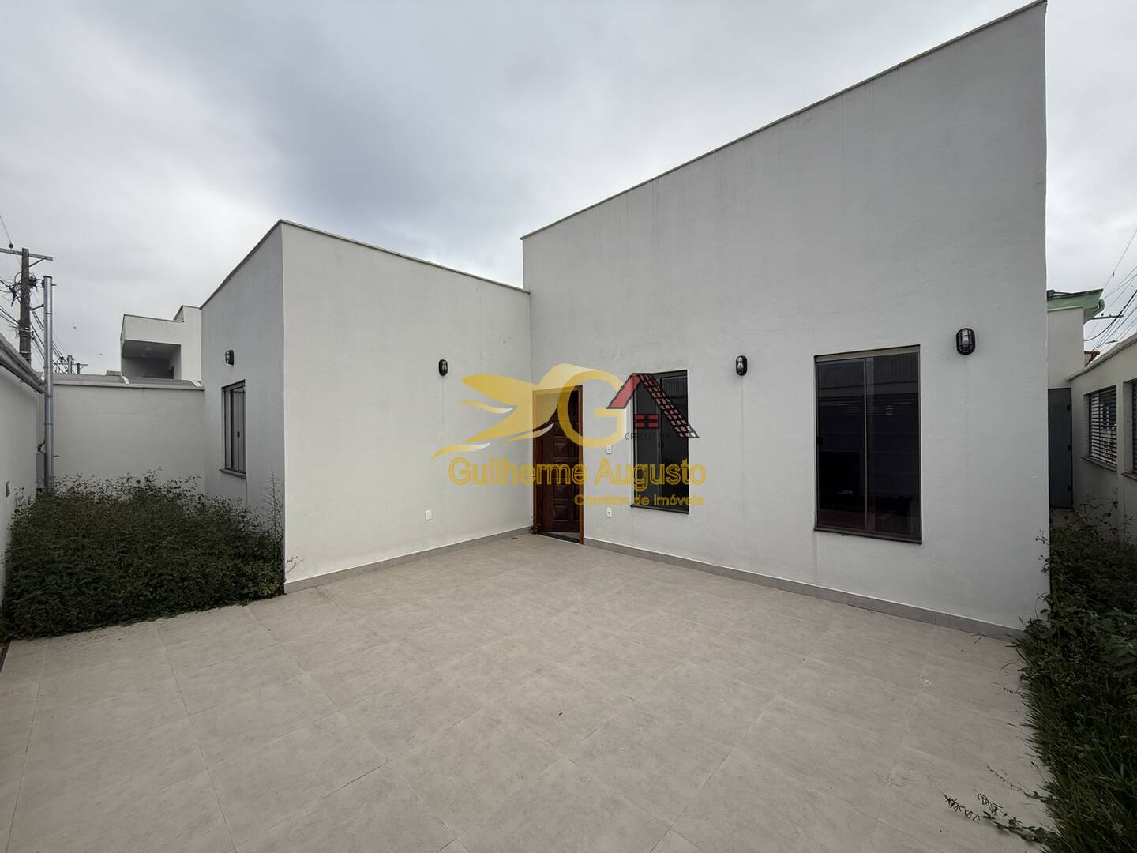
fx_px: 460
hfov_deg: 102.1
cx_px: 568
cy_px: 426
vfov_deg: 85.7
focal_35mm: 14
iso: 50
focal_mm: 2.22
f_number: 2.2
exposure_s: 1/1534
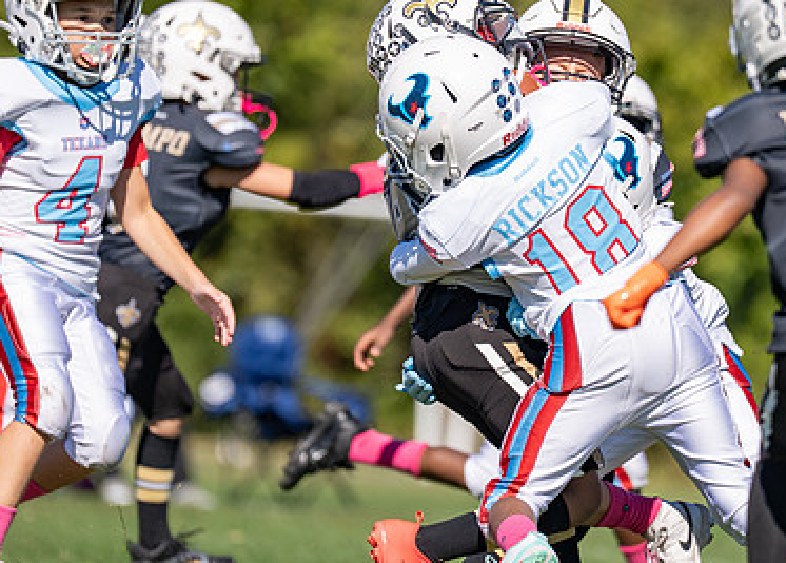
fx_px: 9807
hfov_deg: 4.6
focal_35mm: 439
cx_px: 462
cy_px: 195
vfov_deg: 3.3
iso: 100
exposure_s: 1/2500
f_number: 2.8
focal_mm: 200
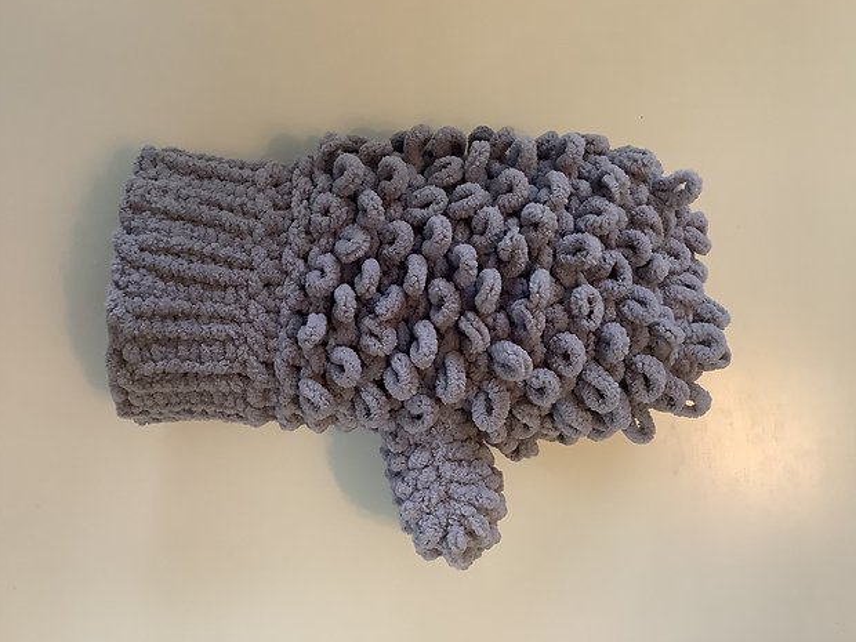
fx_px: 791
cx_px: 436
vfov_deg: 44.2
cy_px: 313
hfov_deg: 56.8
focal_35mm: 32
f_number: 2.4
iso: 250
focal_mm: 3.3
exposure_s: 1/60
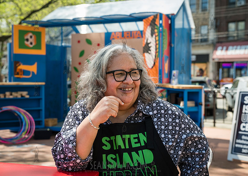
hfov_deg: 41.4
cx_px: 115
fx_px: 328
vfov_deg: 30.0
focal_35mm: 47
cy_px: 87
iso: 100
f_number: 4
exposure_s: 1/320
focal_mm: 44
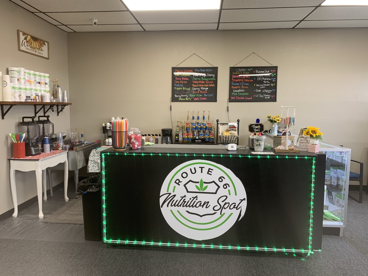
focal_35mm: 26
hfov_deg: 67.3
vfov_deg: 53.1
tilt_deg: -6.1
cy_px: 138
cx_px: 184
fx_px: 276
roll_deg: -0.3
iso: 80
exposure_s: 1/60
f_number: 1.8
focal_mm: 4.25
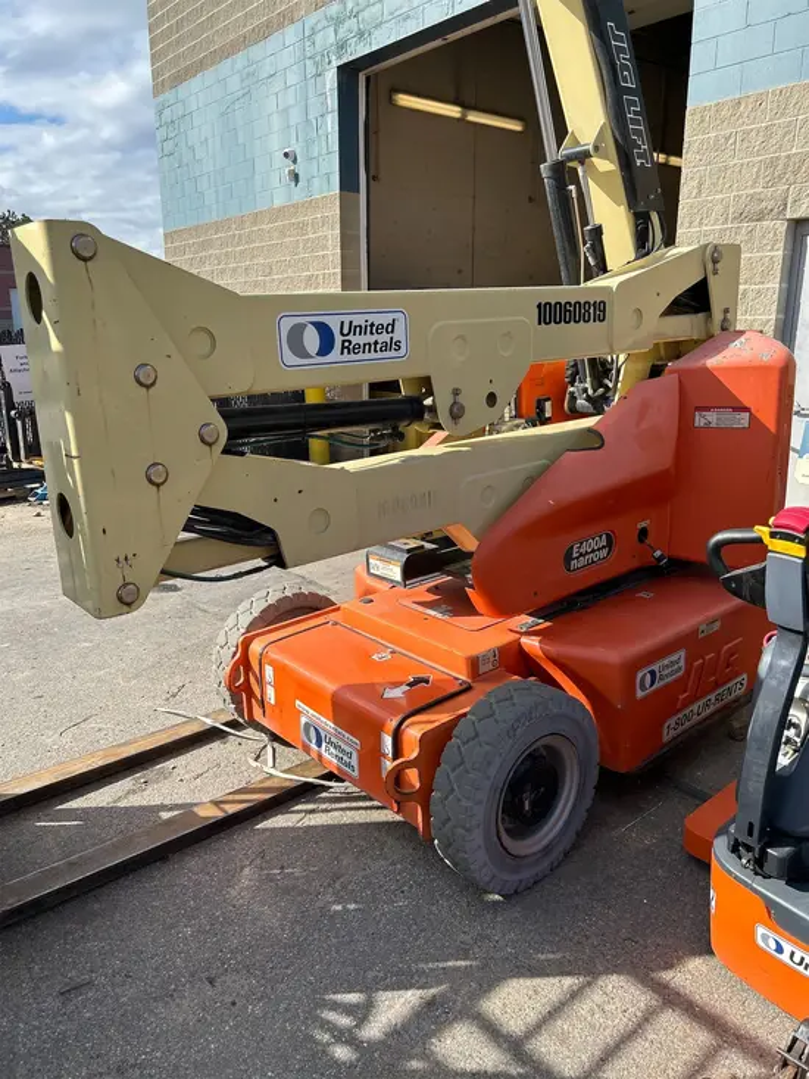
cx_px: 404
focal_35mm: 26
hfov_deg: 53.1
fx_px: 810
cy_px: 540
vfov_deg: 67.3
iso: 50
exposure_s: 1/2457
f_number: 1.5
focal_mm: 5.7
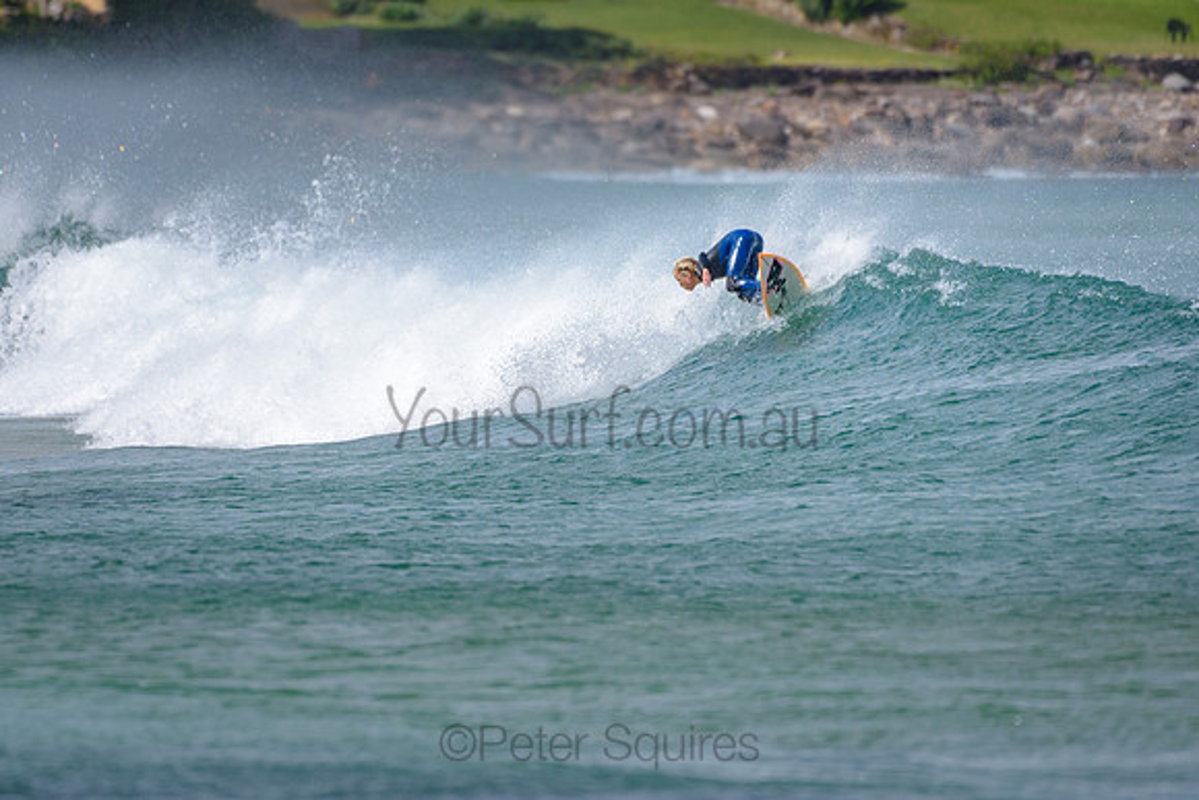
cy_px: 310
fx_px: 20408
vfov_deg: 2.2
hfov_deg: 3.4
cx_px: 472
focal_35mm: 613
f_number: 5.6
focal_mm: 500
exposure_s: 1/2000
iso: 140
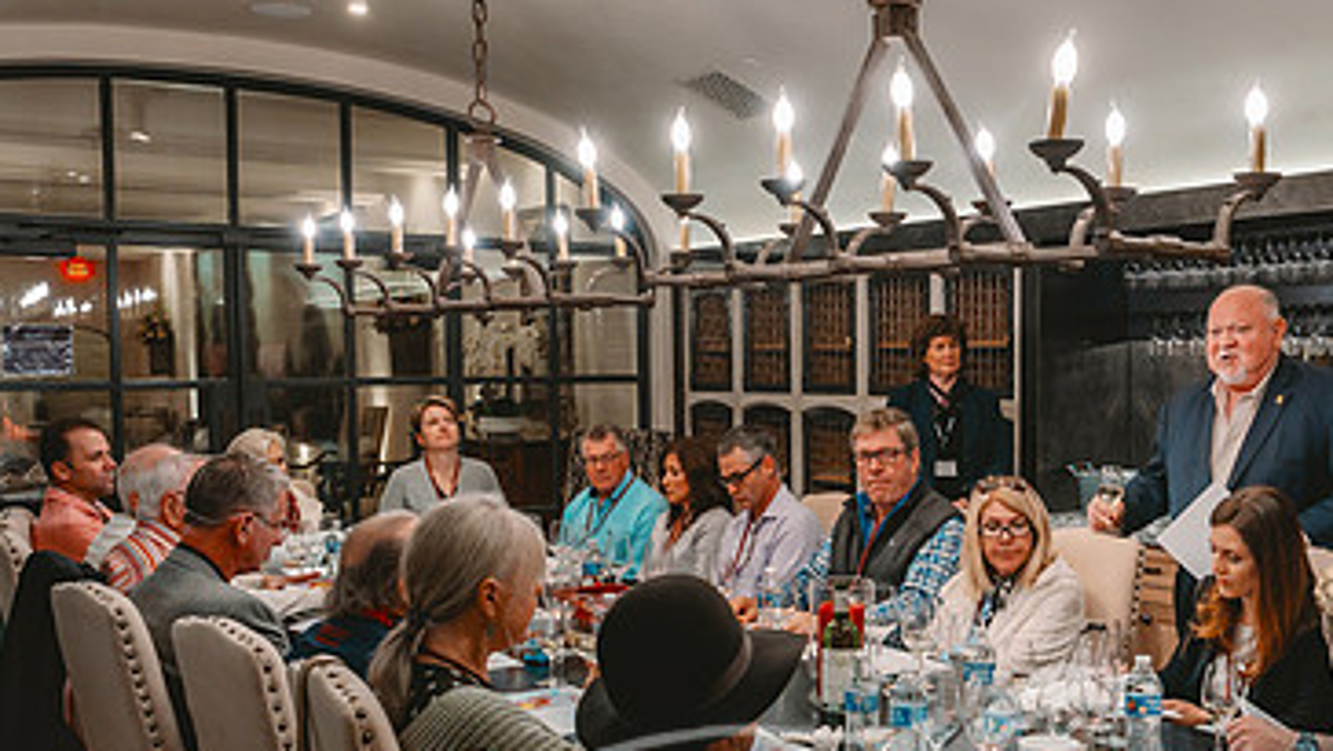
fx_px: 1414
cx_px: 879
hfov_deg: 49.7
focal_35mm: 40
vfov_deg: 29.6
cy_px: 458
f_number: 6.3
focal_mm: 24
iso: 1600
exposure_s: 1/60
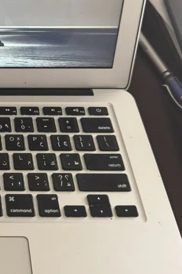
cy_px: 89
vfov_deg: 32.1
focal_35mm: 62
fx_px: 471
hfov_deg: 20.2
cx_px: -50
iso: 250
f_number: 1.78
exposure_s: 1/60
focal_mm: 6.76
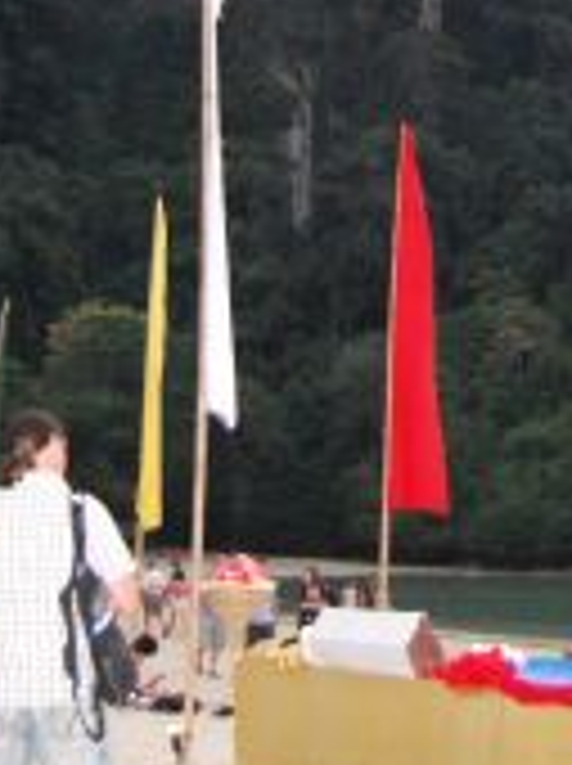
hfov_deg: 14.9
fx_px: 2165
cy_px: -14
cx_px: 504
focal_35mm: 98
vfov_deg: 19.4
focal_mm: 18
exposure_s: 1/60
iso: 1600
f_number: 3.5
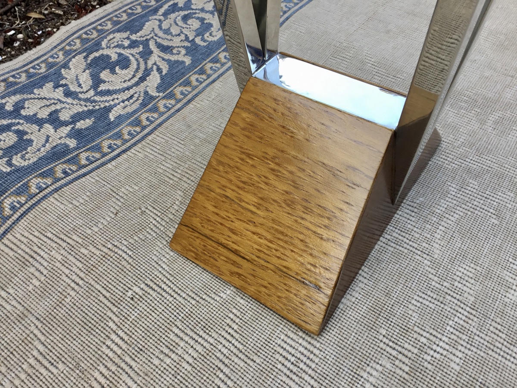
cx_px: 258
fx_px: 463
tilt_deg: -47.2
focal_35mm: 31
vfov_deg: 45.4
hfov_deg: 58.4
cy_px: 194
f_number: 2.4
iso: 32
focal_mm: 3.3
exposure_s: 1/50
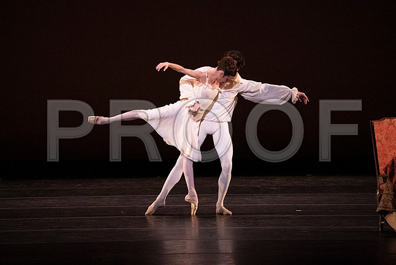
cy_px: 132
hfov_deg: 6.1
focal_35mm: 336
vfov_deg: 4.1
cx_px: 198
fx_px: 3697
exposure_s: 1/400
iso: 20000
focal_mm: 336
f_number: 5.6
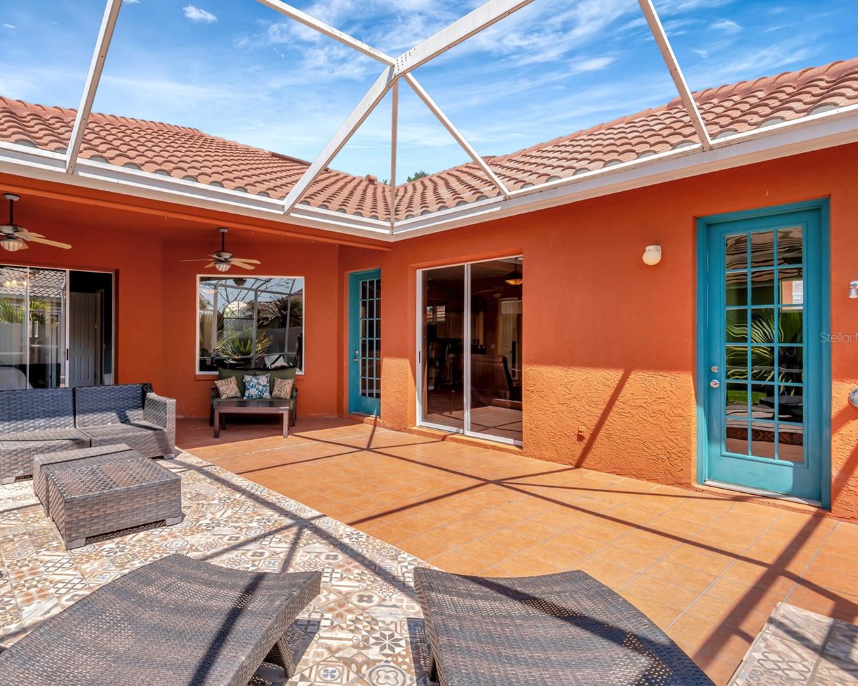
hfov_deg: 82.2
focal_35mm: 19
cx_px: 338
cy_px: 337
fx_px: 482
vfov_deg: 70.8
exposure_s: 1/50
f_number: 9
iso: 100
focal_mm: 16
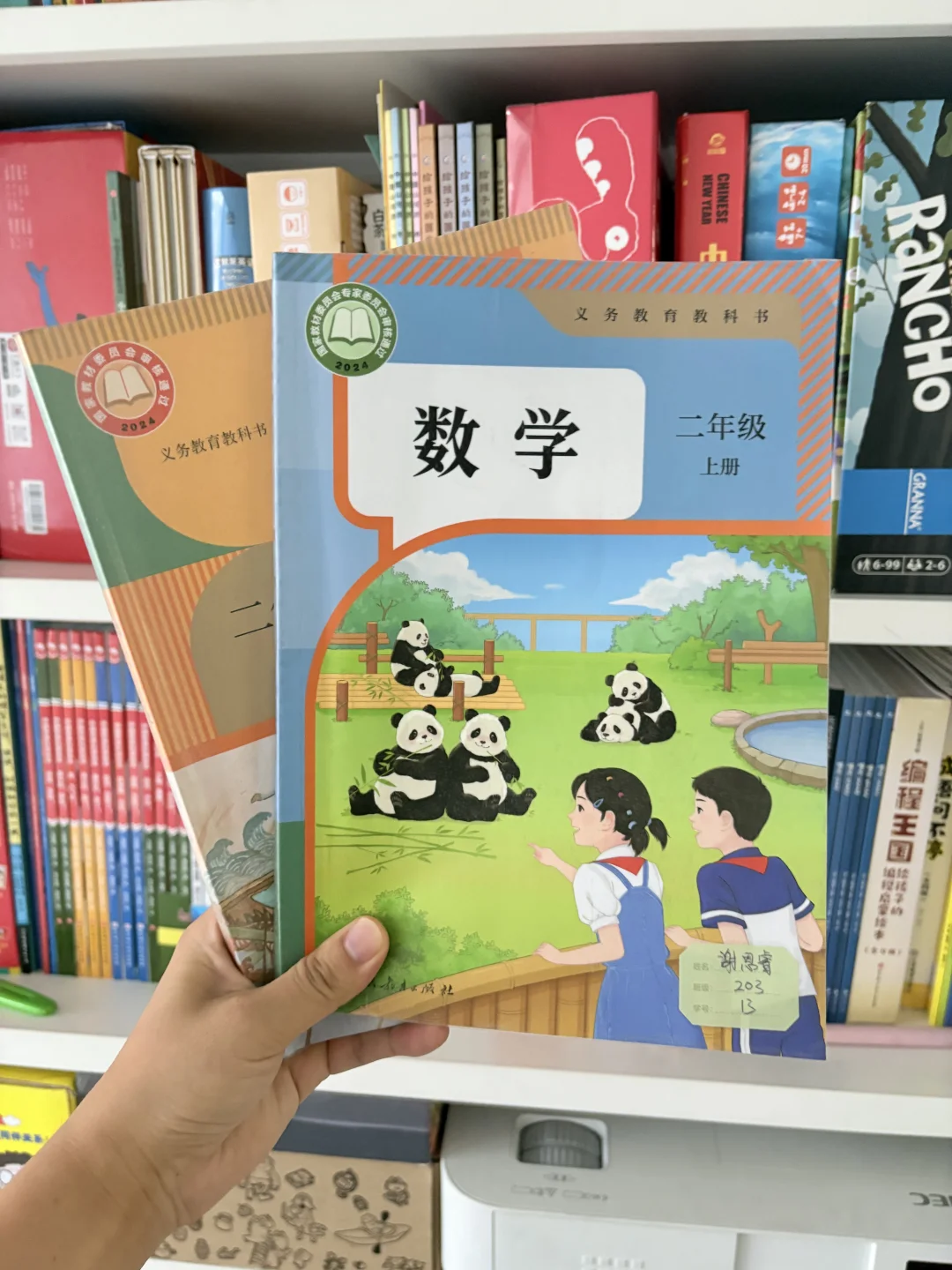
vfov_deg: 67.3
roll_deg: -0.4
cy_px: 635
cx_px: 476
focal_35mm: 26
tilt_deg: -12.9
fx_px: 953
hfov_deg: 53.1
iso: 400
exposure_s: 1/33
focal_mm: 5.96
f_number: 1.6
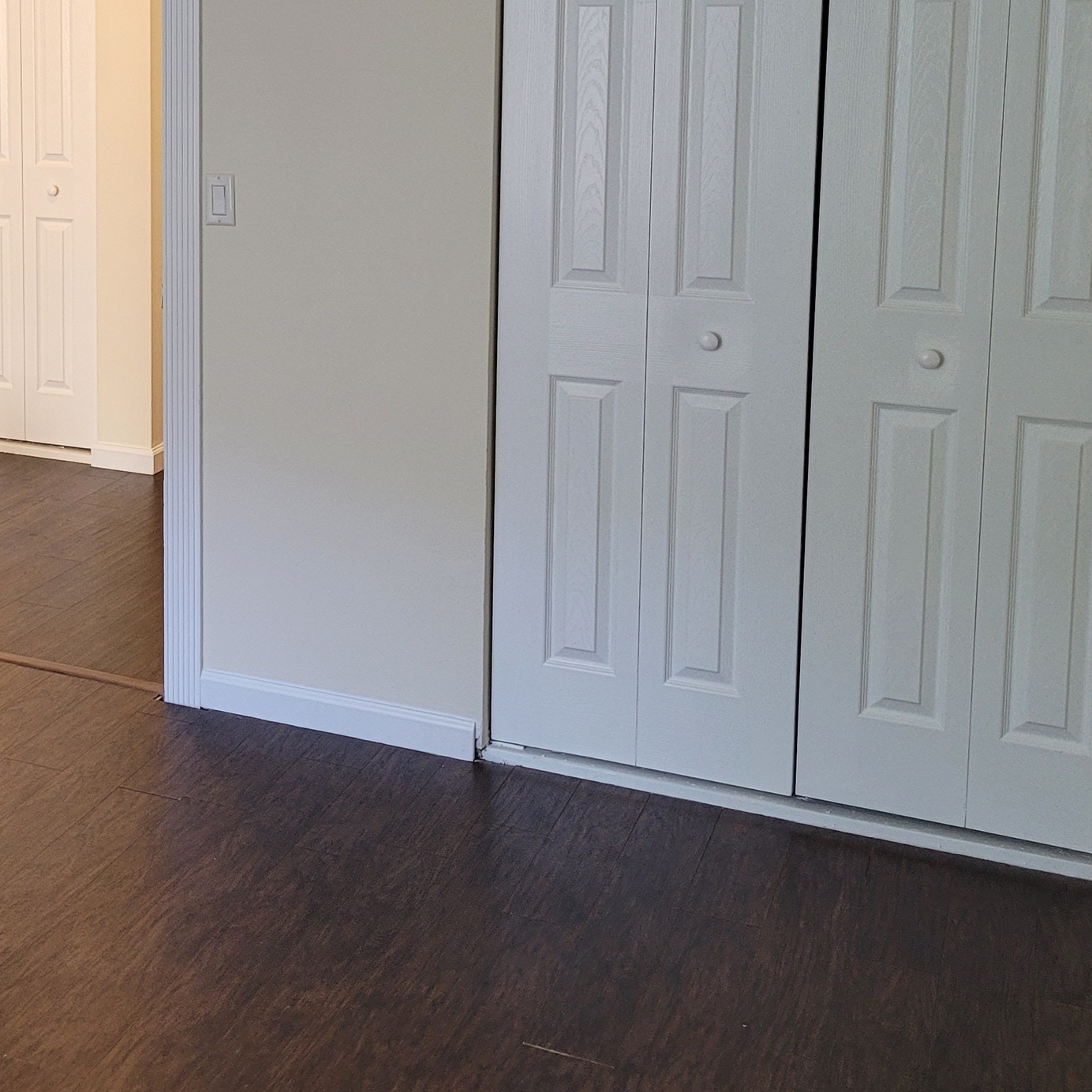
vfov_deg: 32.5
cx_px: 108
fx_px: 1820
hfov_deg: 31.8
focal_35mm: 51
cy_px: 230
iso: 250
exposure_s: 1/60
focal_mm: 5.4
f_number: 1.8
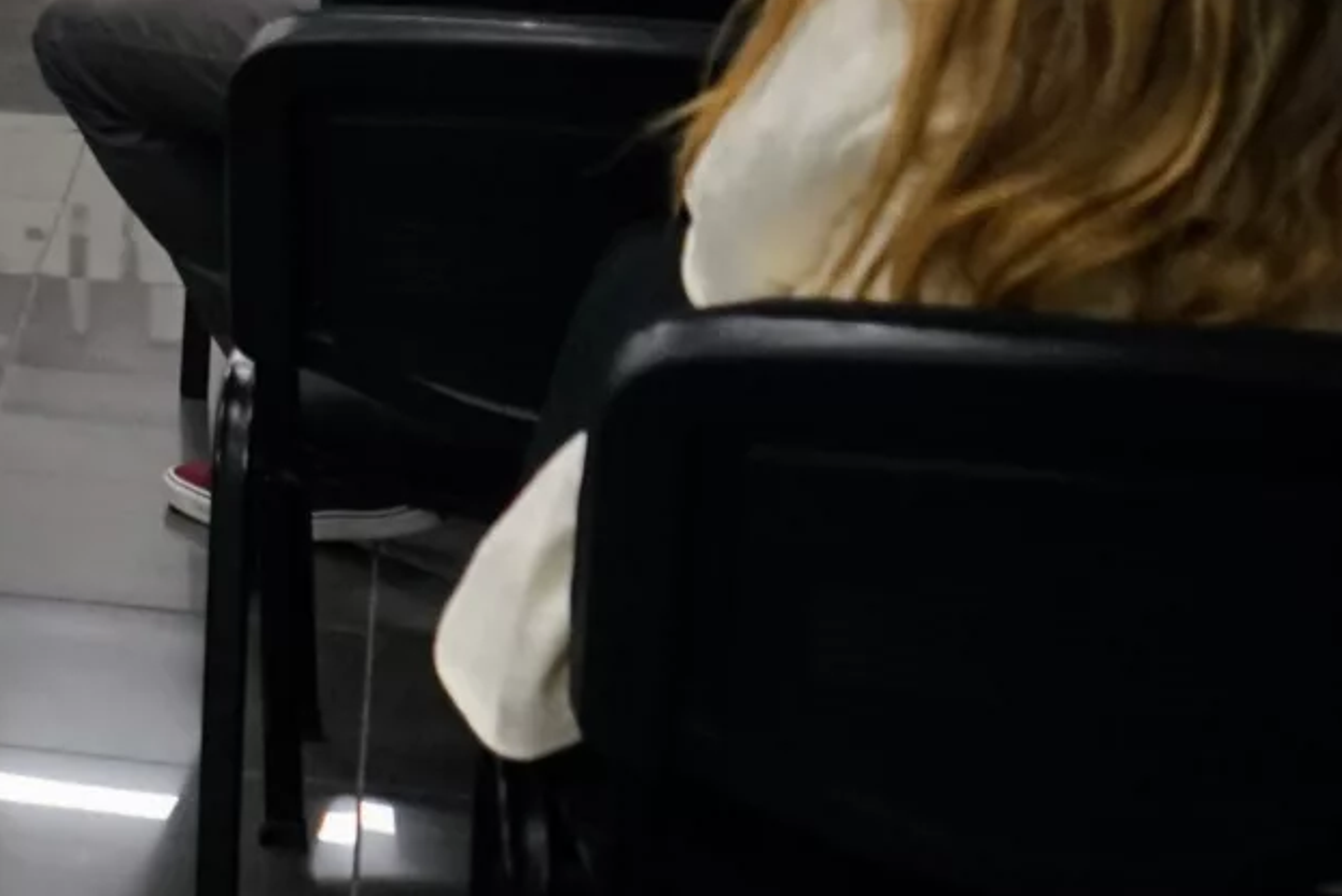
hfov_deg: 14.7
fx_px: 4289
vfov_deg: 11.2
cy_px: -617
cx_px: -1323
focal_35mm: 115
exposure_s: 1/160
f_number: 3.5
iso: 1600
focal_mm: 28
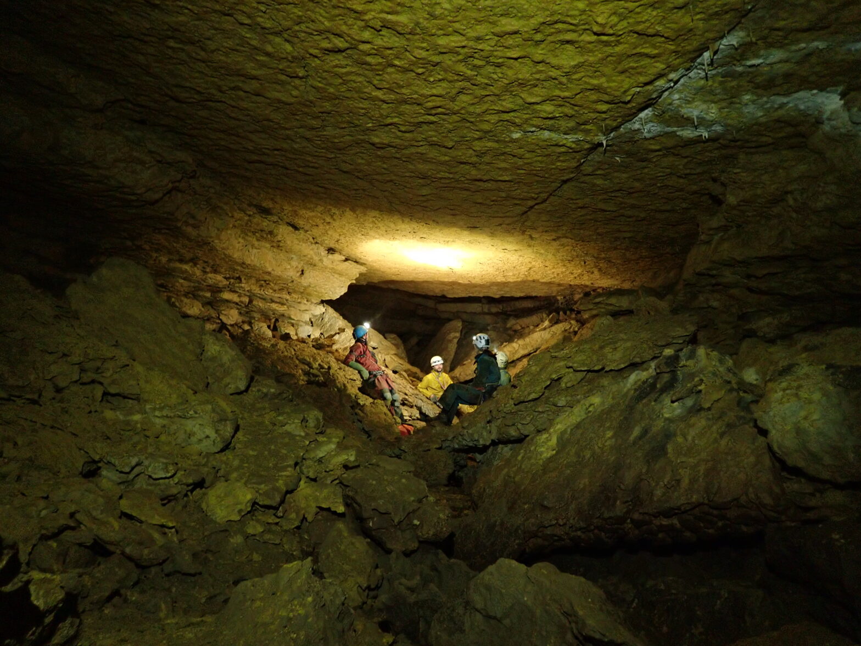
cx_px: 430
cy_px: 323
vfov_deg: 54.9
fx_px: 622
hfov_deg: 69.4
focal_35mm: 25
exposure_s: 1/6
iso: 500
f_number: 2
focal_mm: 4.5
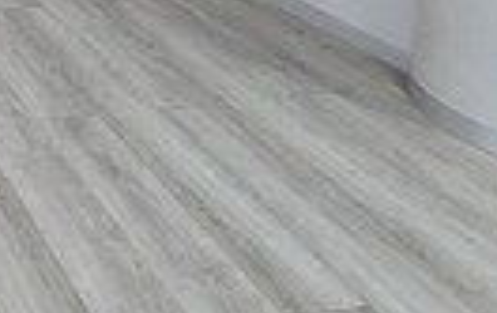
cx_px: -196
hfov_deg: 29.0
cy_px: -266
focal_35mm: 52
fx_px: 706
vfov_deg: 18.7
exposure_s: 1/50
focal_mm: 1.7
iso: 200
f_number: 2.2
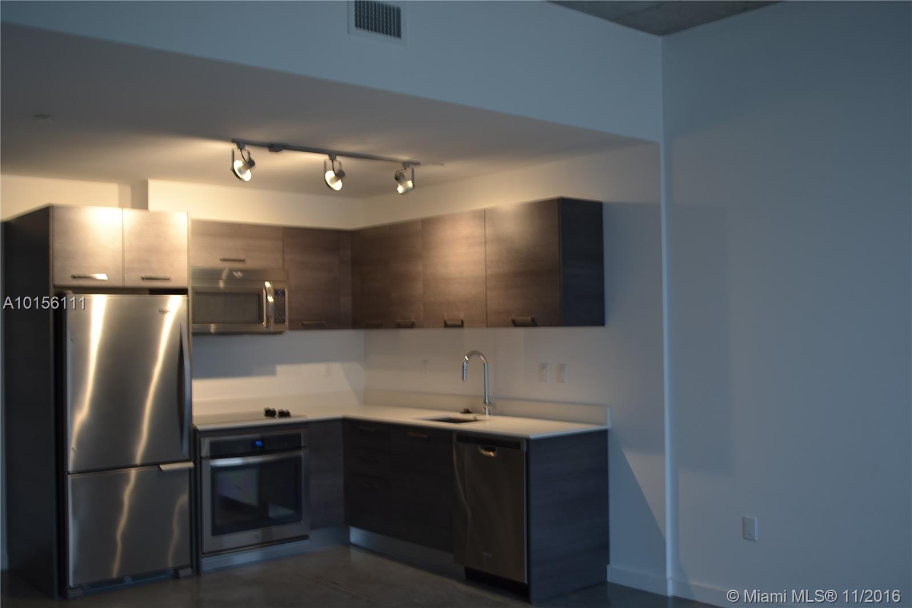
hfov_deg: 53.1
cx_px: 456
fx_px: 912
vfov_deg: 36.9
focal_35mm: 36
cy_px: 304
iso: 100
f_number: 4
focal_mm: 24
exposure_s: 1/8
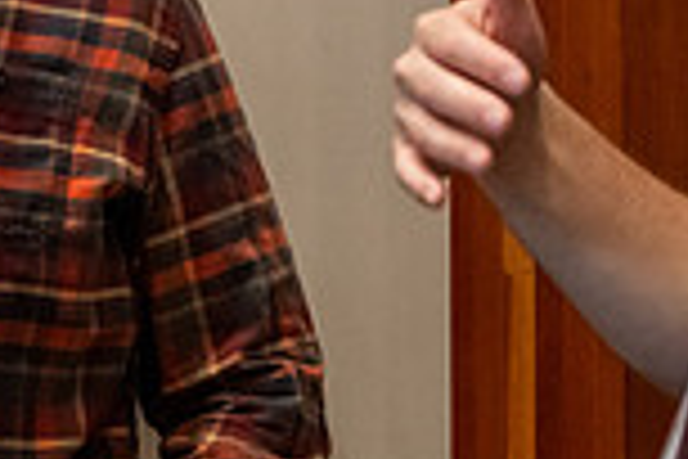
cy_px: 29
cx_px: -22
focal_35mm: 266
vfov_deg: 5.2
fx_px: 5083
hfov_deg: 7.7
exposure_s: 1/160
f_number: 2.8
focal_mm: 70
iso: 5000
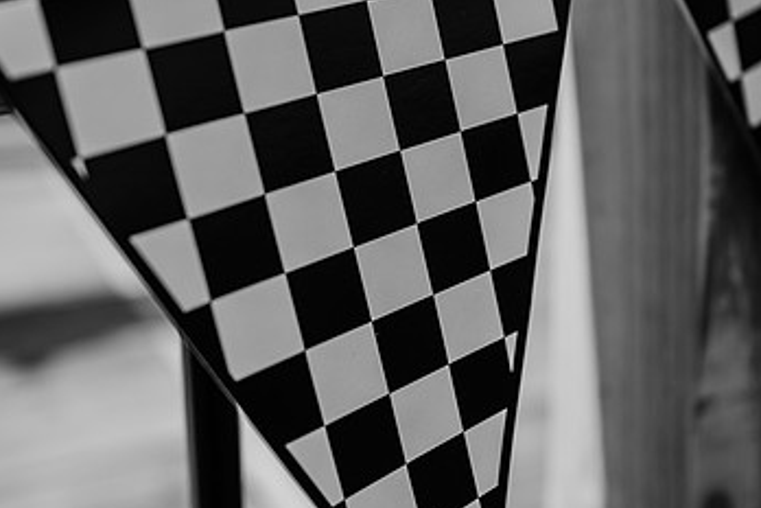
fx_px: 845
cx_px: 365
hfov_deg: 48.4
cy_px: 139
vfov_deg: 32.9
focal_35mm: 40
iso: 100
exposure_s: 1/1600
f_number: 2.2
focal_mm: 24
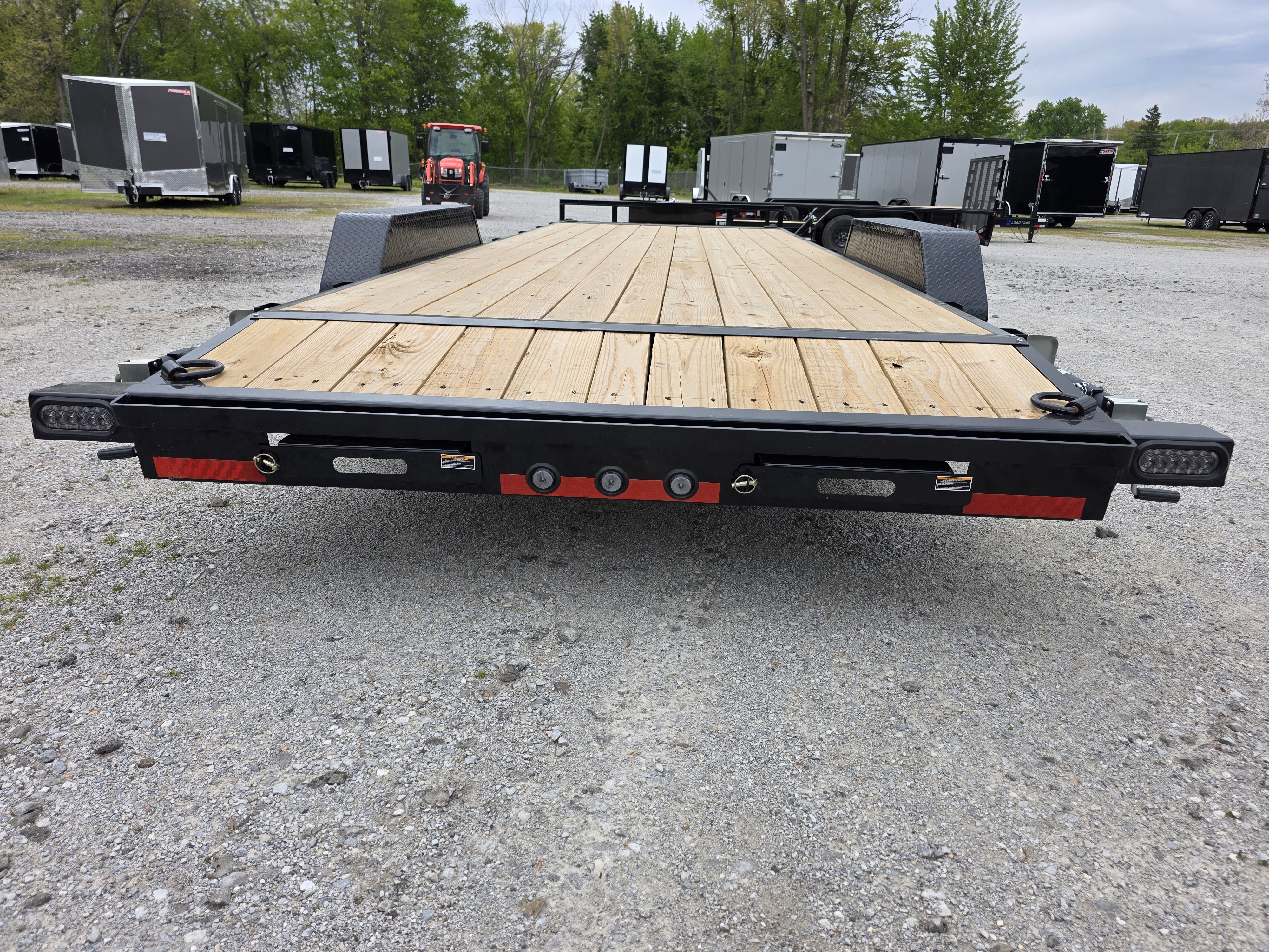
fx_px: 843
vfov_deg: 58.9
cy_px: 476
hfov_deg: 73.9
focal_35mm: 23
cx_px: 634
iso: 80
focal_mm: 6.3
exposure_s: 1/2094
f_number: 1.7
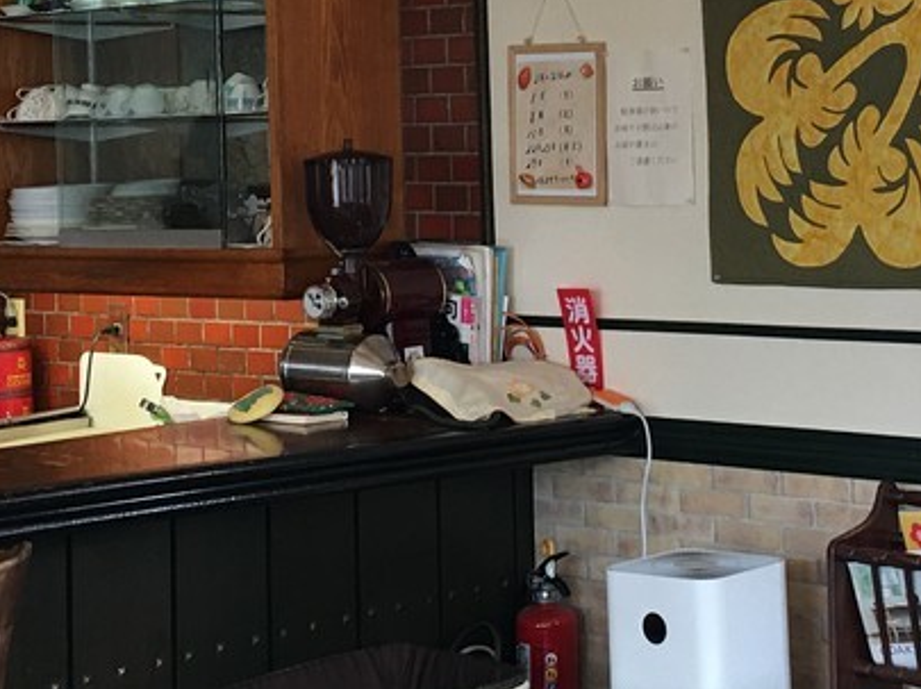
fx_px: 2286
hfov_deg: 22.7
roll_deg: +1.8
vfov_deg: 17.0
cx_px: 580
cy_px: 134
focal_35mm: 86
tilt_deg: +1.1
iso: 40
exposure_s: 1/30
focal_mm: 4.15
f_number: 2.2
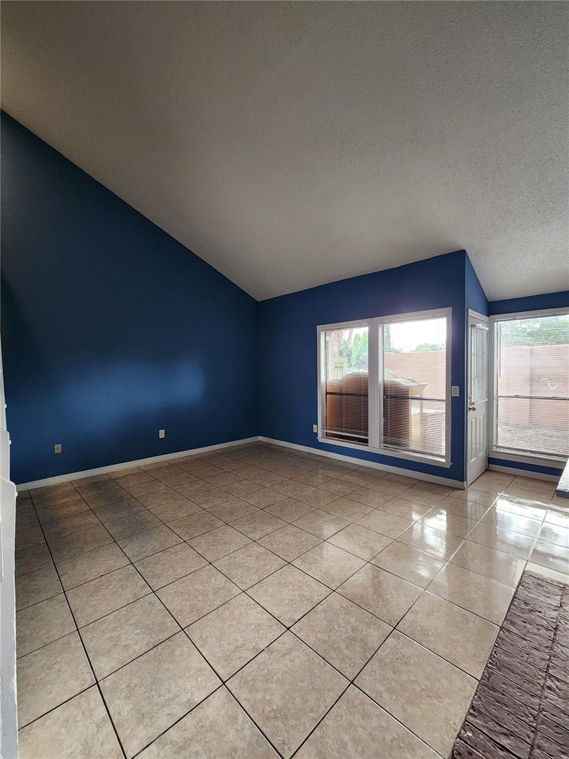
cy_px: 380
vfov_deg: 106.2
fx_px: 285
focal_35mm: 13
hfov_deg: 89.9
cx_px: 284
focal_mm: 2.2
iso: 320
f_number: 2.2
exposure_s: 1/60
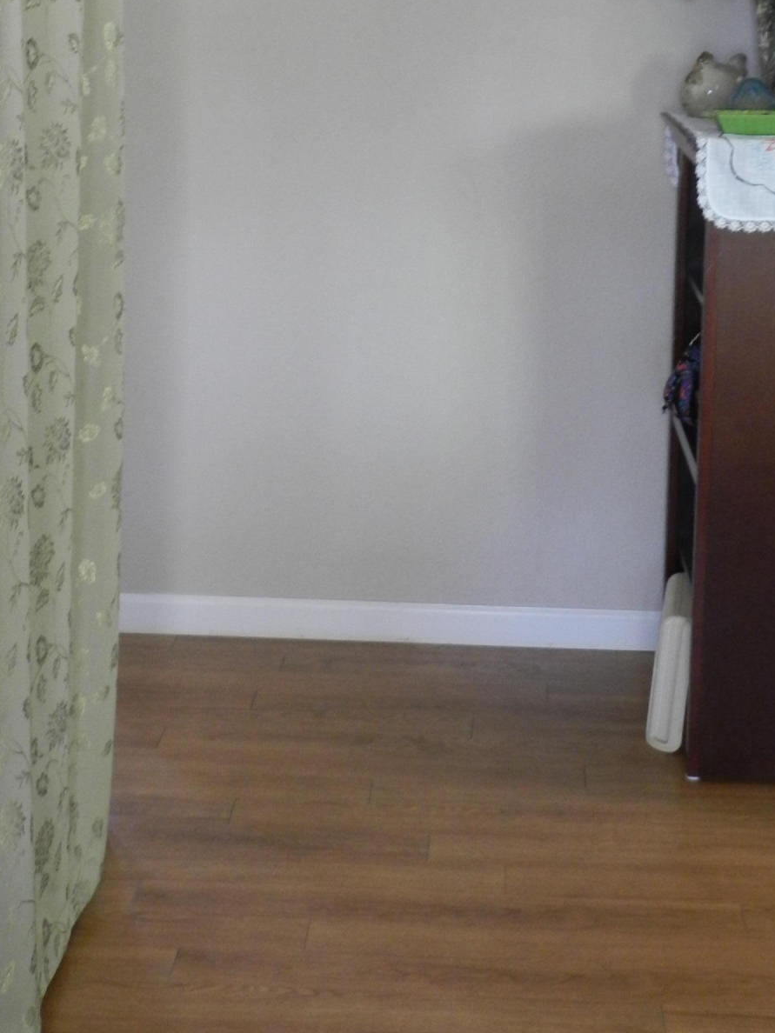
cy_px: 212
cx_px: 423
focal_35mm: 64
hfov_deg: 22.9
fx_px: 1910
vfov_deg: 29.6
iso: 400
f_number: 4
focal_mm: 6.7
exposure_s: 1/6
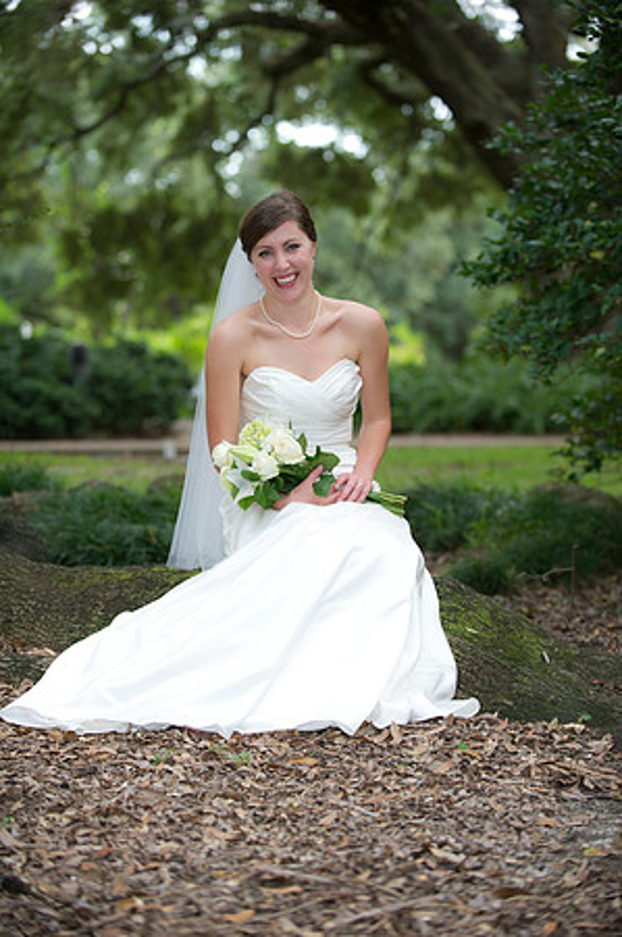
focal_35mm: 95
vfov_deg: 21.5
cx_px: 311
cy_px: 468
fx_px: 2468
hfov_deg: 14.4
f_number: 2.8
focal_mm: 95
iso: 400
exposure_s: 1/125
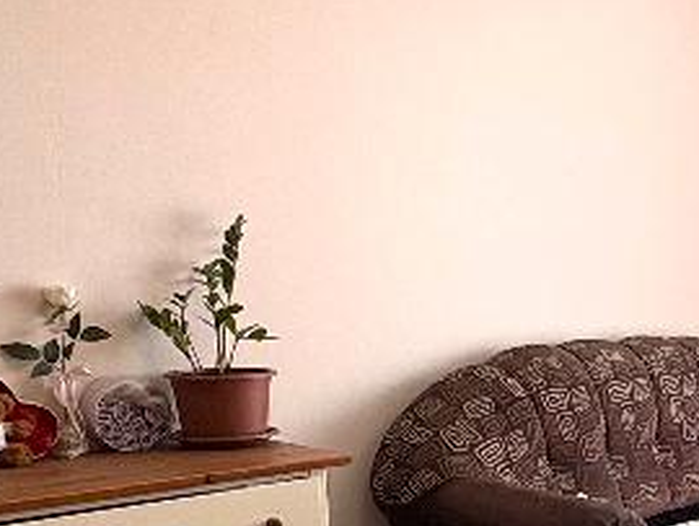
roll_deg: -0.1
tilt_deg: -9.1
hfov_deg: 31.9
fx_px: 1071
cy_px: 446
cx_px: 769
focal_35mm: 53
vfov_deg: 26.9
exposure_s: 1/359
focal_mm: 2.22
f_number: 2.2
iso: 64
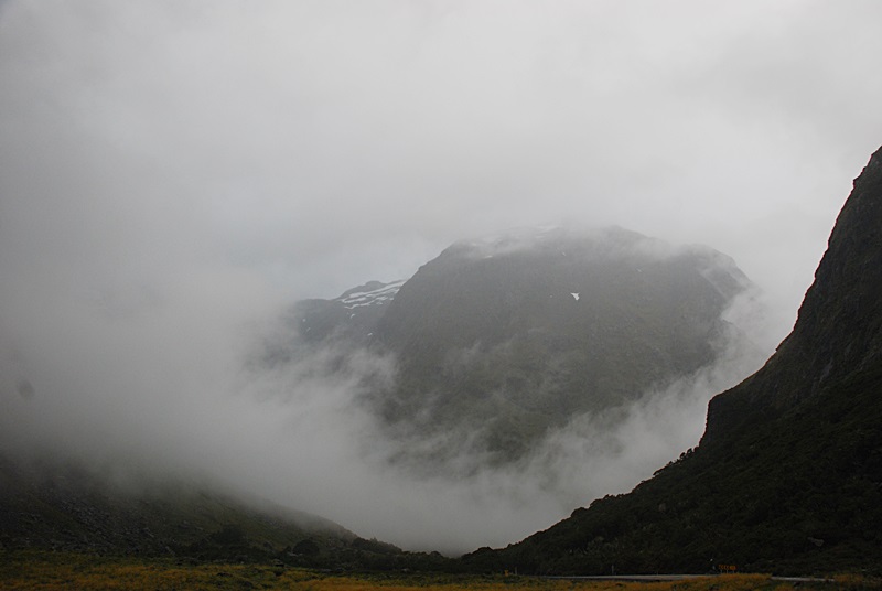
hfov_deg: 61.9
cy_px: 296
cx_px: 441
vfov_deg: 43.7
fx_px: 736
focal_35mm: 30
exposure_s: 1/320
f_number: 6.3
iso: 400
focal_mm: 20
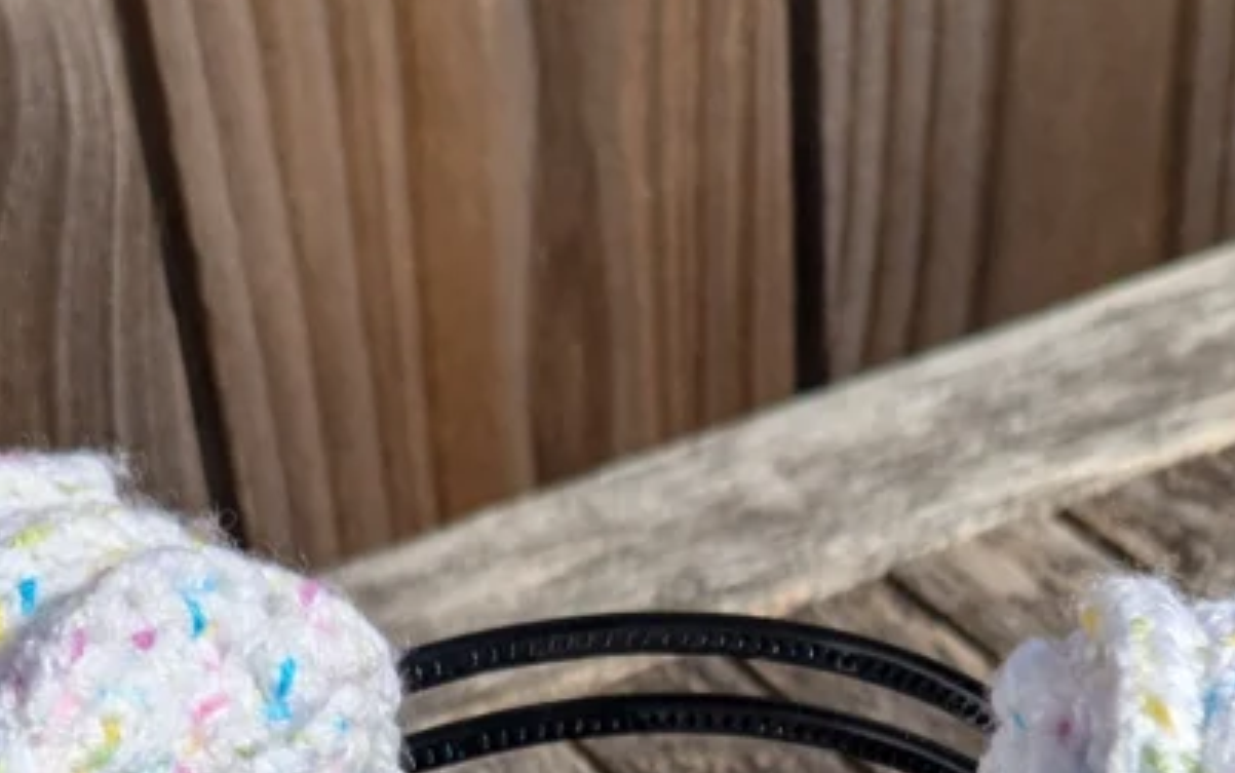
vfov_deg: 12.6
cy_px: 1540
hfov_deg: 22.6
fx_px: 3064
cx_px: 875
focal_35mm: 91
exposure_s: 1/4049
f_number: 1.85
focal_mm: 6.81
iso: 44
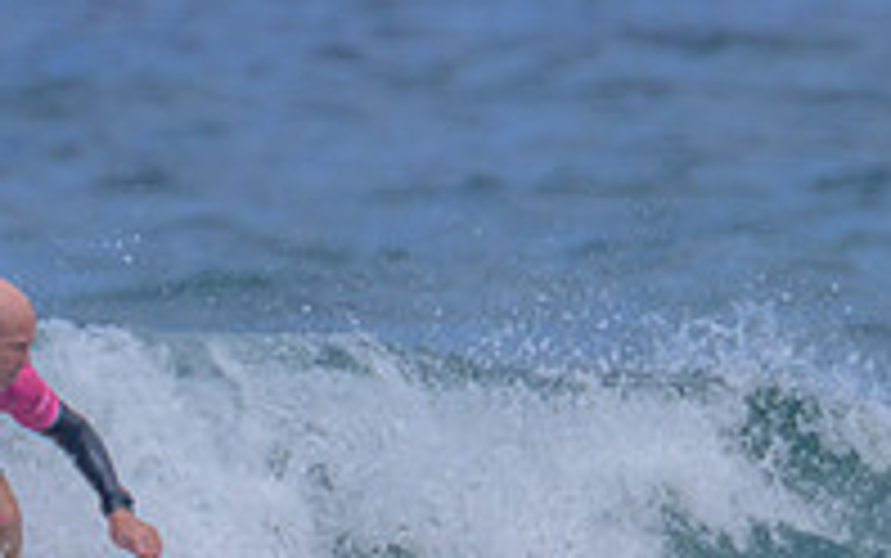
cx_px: 540
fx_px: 78307
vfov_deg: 0.4
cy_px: 743
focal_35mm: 3223
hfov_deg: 0.7
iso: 900
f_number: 11
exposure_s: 1/2000
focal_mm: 800
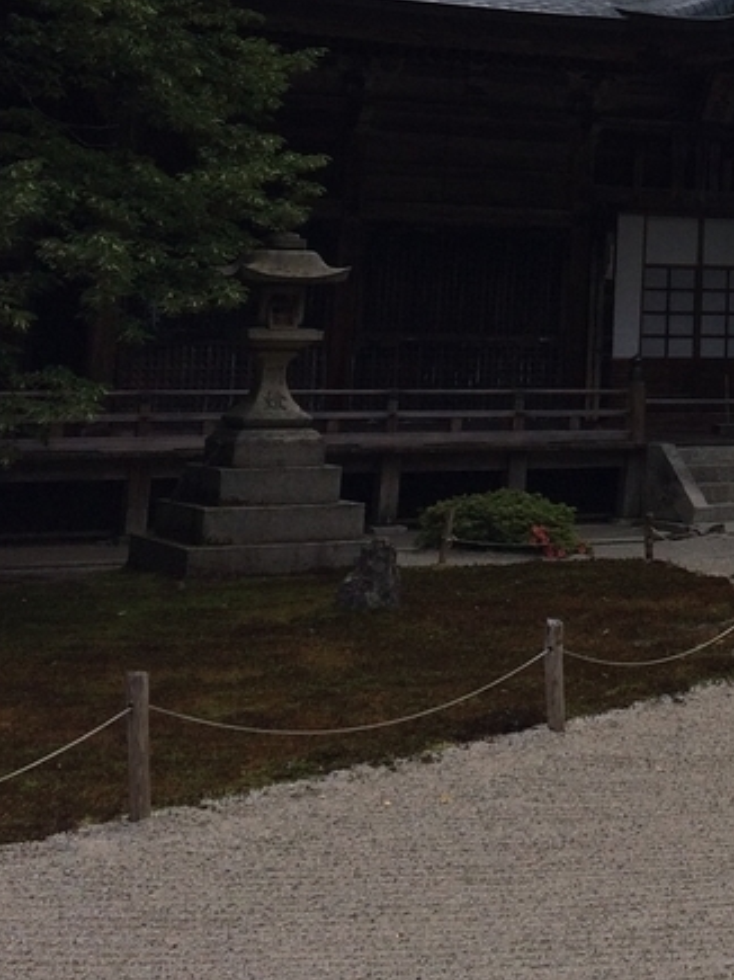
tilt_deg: +7.6
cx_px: 952
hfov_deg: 17.3
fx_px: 2263
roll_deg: +0.2
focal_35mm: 80
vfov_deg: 22.9
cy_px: -124
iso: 32
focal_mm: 4.15
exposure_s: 1/247
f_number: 2.2
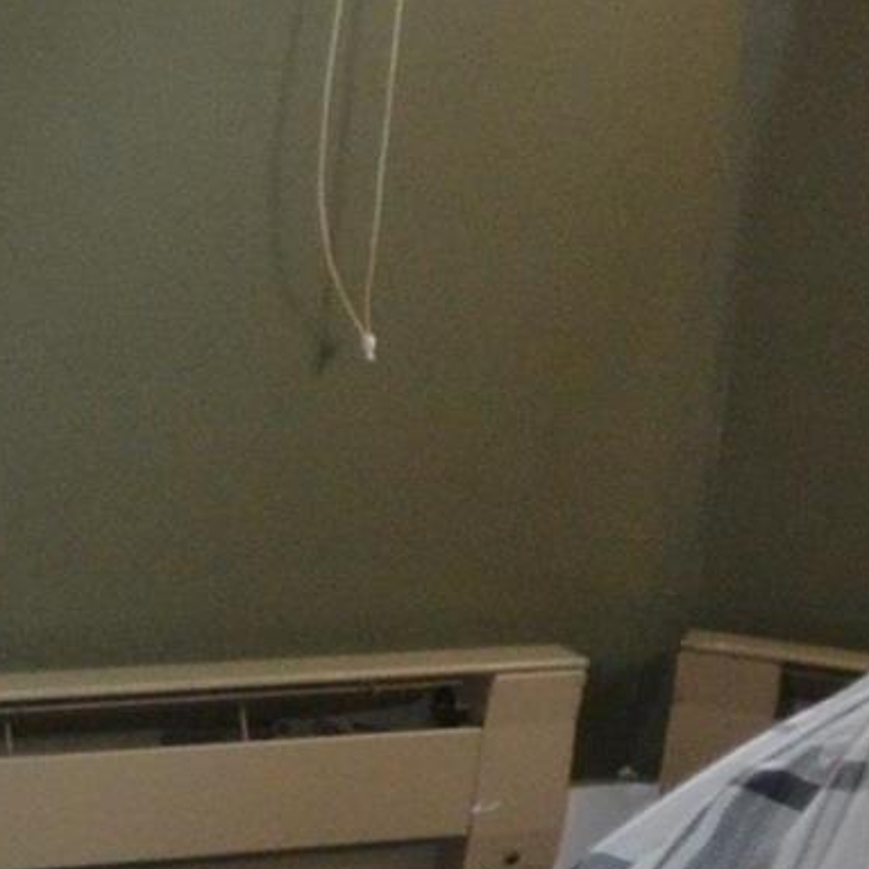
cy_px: 66
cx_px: 3276
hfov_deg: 7.4
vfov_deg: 9.5
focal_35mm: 184
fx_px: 5226
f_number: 3.5
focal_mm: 18
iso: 640
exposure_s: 1/60
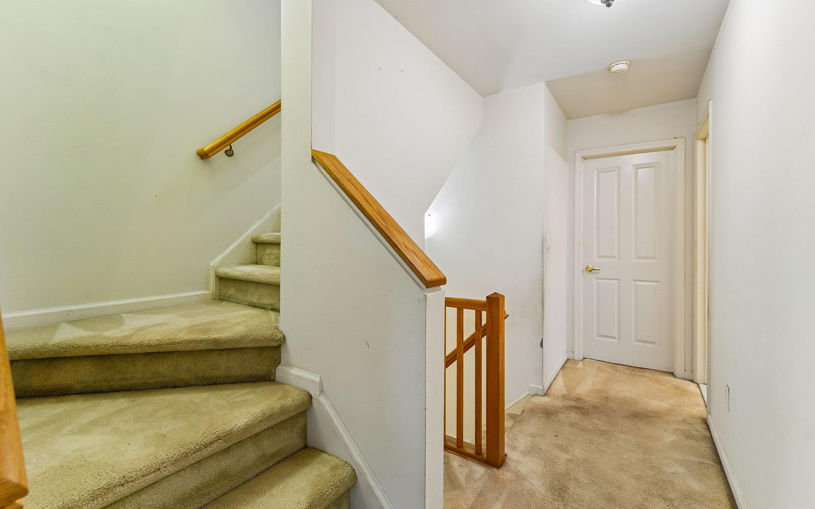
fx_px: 333
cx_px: 424
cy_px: 238
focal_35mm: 15
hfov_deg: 101.4
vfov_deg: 74.7
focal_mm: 14
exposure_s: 1/5
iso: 400
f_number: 8
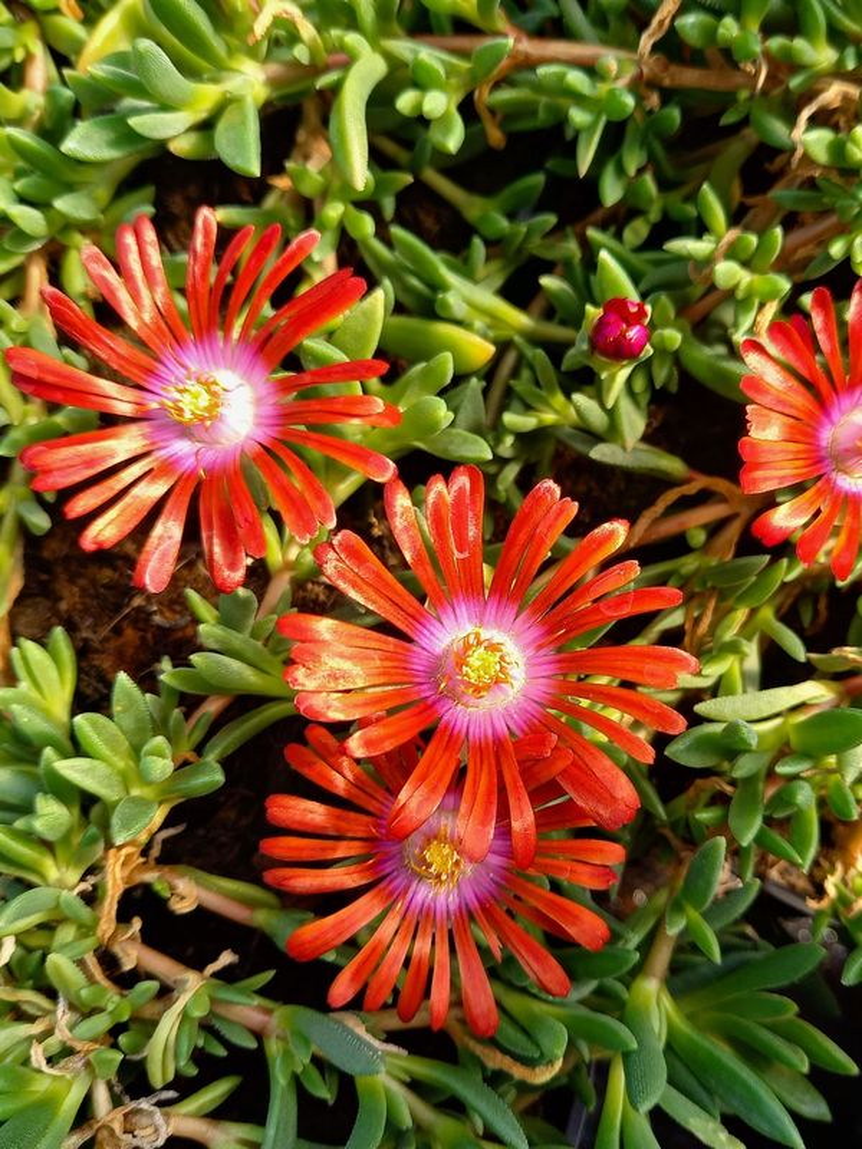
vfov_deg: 69.4
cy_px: 574
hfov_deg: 54.9
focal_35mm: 25
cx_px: 431
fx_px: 830
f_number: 2
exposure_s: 1/229
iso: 50
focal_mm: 4.6
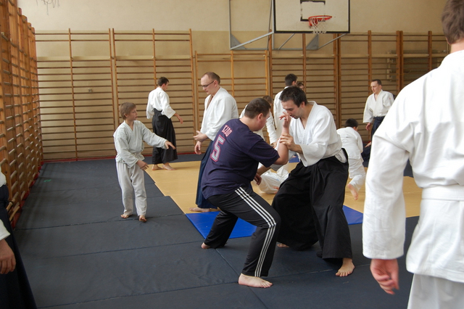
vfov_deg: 34.2
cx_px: 232
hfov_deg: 49.6
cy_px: 154
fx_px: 502
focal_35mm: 39
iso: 400
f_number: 5
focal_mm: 26
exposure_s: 1/100
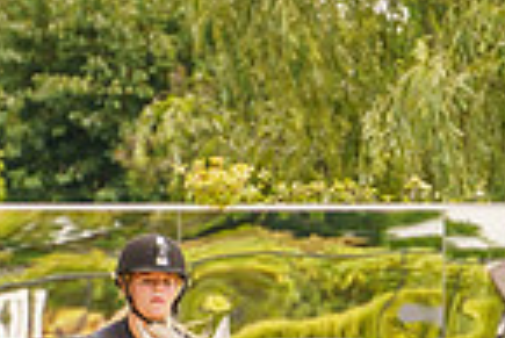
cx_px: 178
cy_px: 511
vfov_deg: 1.5
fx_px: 13031
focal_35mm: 928
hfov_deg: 2.2
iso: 800
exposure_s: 1/1600
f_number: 5.6
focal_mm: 200
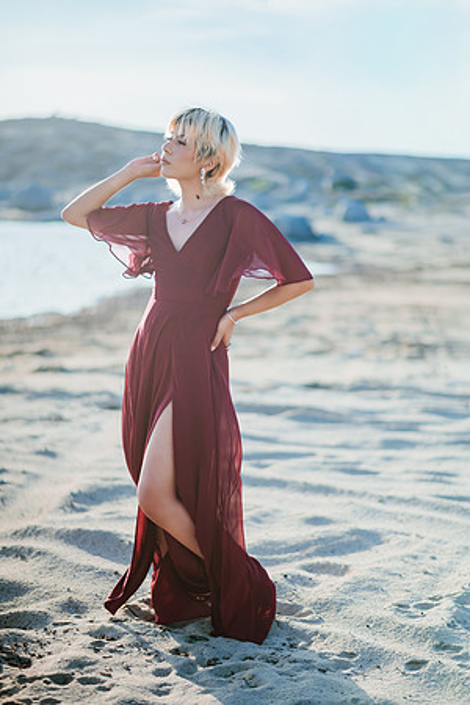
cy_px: 352
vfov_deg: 34.5
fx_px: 1136
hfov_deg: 23.4
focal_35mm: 58
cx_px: 235
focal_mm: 58
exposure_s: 1/8000
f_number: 1.4
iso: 100
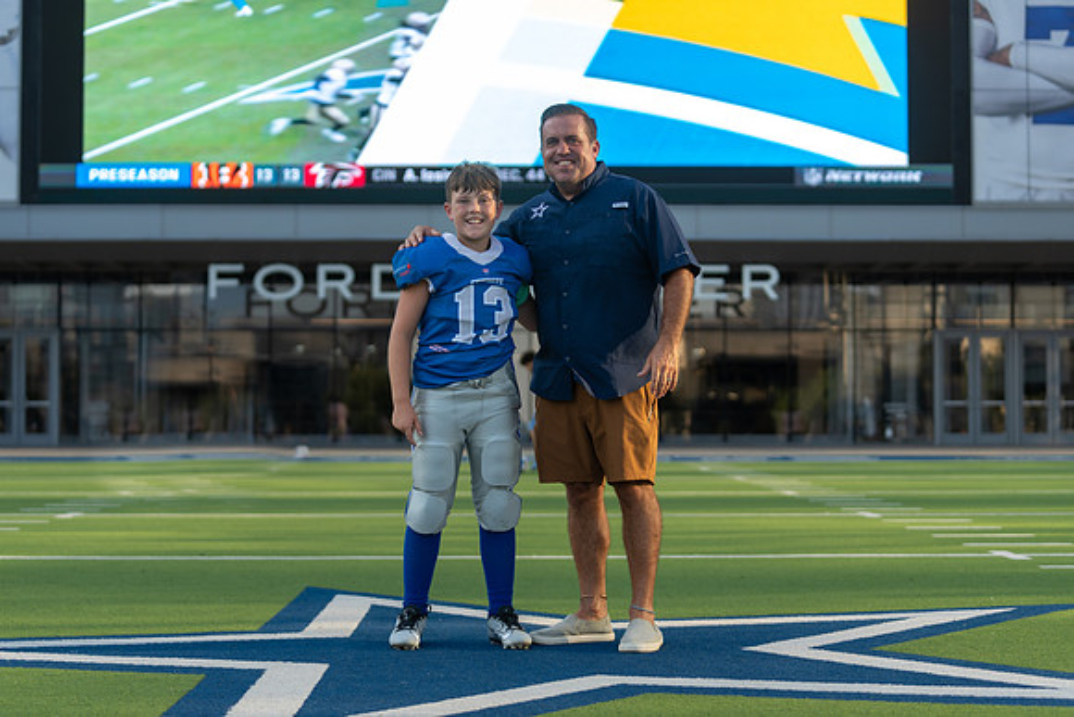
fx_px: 2134
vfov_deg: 19.1
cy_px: 358
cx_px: 537
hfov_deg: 28.2
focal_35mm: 72
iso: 100
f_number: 2.8
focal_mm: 70
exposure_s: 1/500
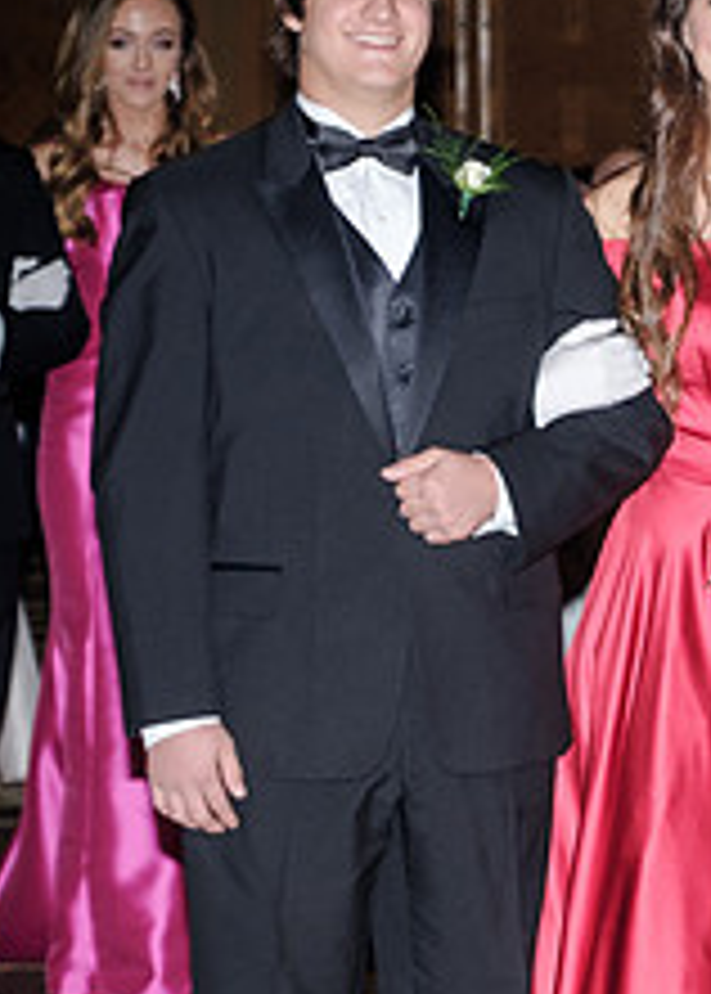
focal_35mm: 249
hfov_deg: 5.7
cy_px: 739
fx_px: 7035
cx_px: 1095
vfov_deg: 8.1
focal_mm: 42.7
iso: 200
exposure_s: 1/125
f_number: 2.8
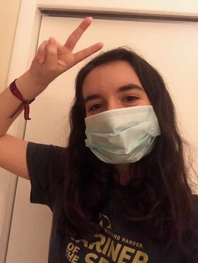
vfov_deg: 56.8
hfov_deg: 44.2
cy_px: 132
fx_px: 244
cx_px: 99
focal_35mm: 32
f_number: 2.2
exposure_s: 1/15
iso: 800
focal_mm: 2.87
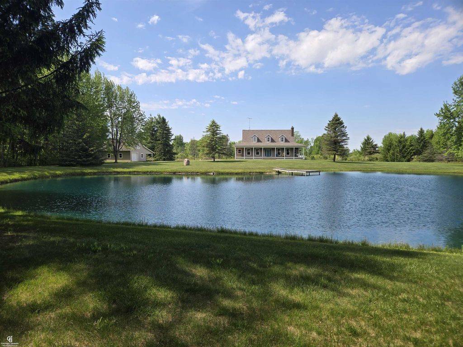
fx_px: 308
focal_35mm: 23
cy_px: 174
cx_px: 232
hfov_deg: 73.9
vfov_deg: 58.9
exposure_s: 1/1290
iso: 25
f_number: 1.8
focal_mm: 5.4
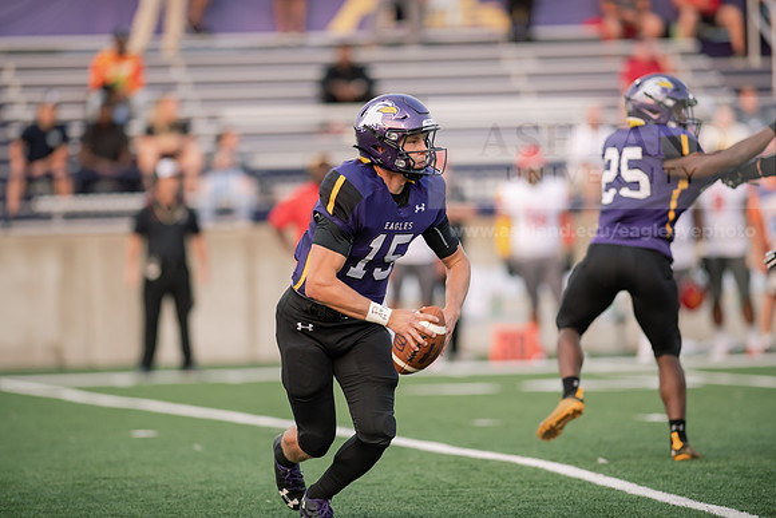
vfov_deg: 4.6
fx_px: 6468
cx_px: 388
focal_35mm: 300
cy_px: 259
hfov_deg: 6.9
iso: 800
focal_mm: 300
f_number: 3.2
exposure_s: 1/1000
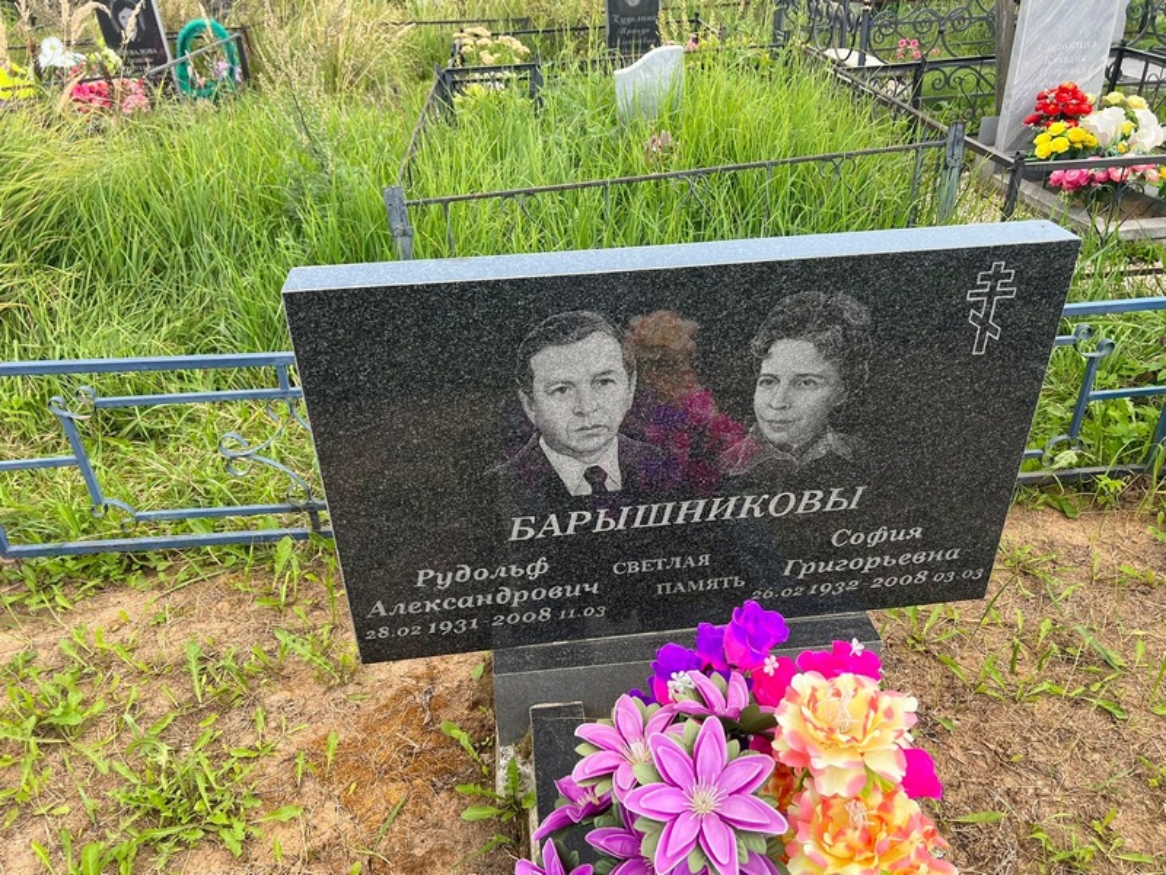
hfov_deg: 67.3
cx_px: 583
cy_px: 438
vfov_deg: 53.1
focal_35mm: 26
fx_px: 876
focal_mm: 5.7
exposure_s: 1/639
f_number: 1.5
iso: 50
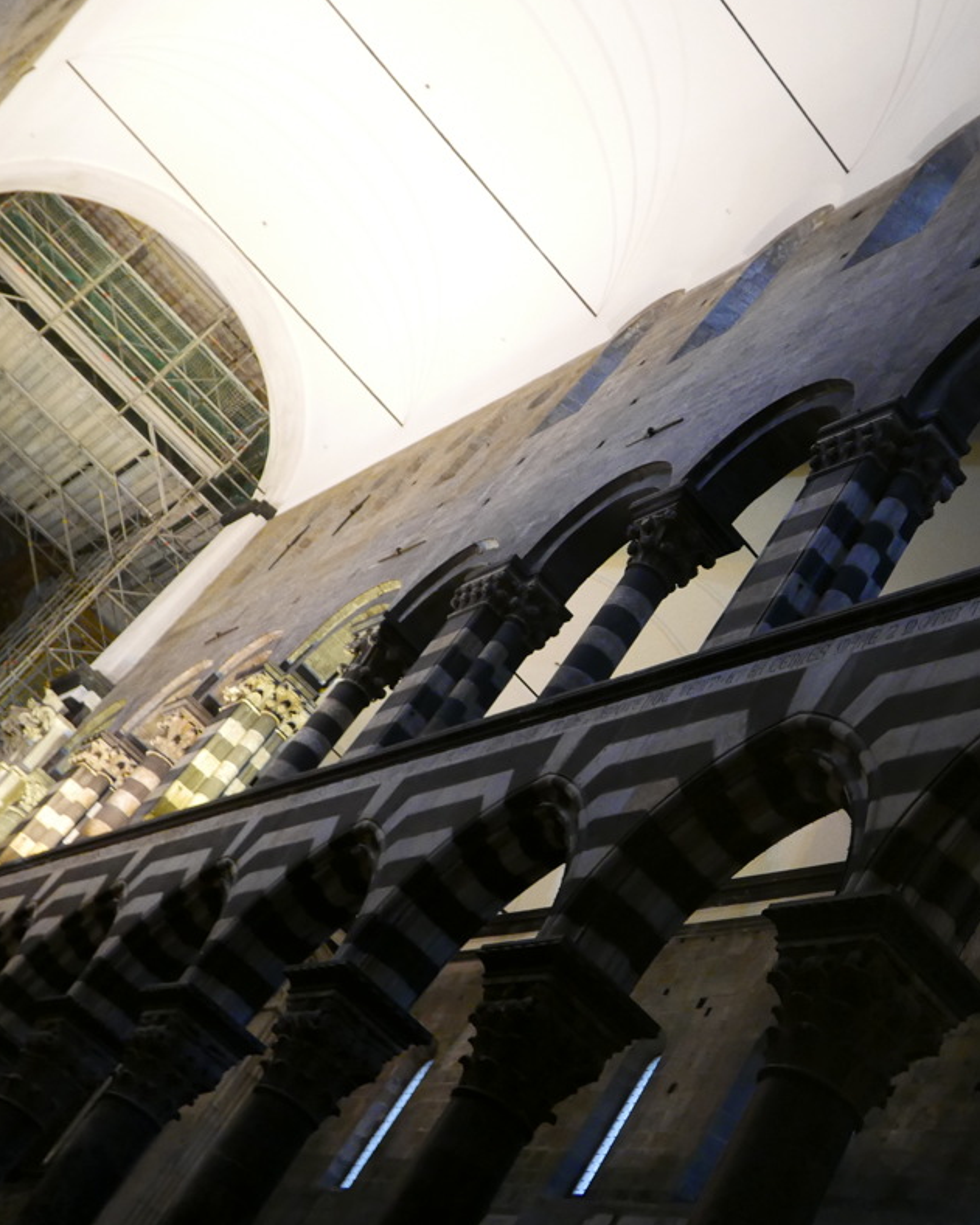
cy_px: 610
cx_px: 726
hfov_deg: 31.5
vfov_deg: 39.5
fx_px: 1704
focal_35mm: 47
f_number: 2.2
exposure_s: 1/60
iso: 1600
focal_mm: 14.9
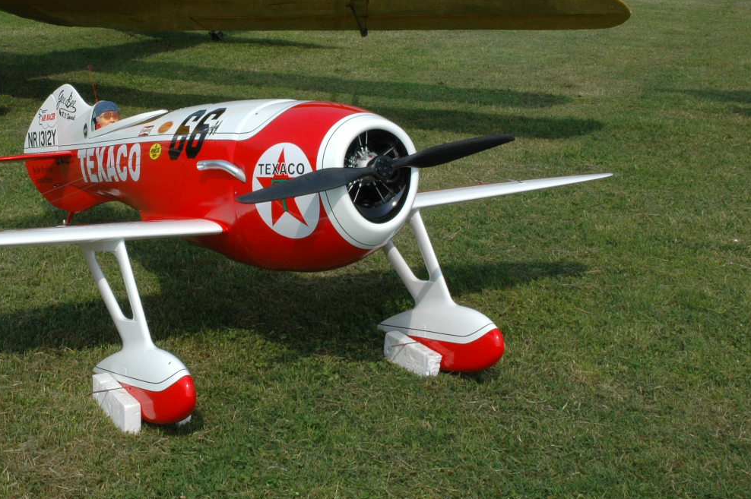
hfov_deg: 28.3
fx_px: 1475
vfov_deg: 19.1
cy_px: 159
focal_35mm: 71
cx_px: 223
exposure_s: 1/100
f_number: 18
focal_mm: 31
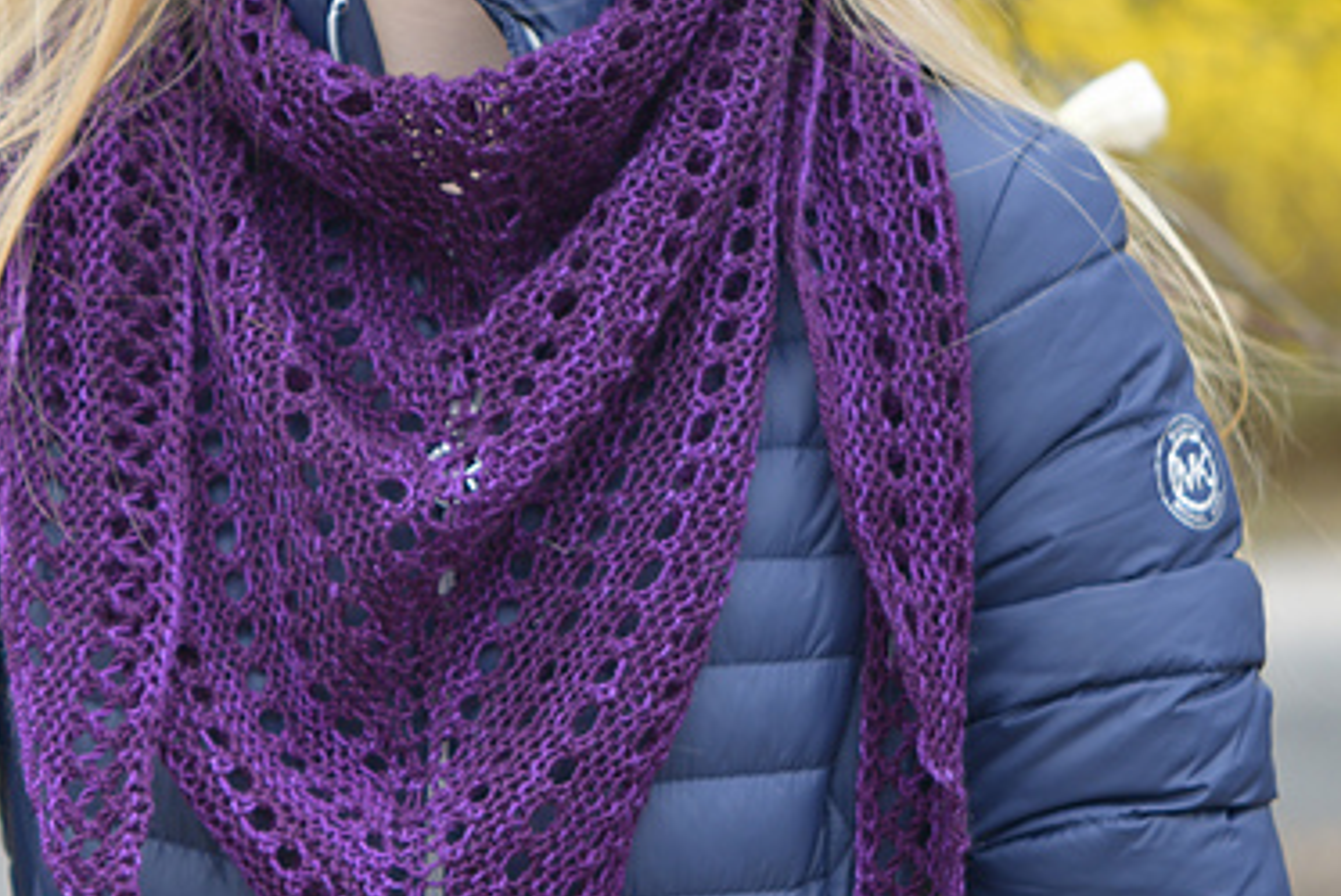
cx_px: 324
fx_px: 8155
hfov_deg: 9.4
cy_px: 588
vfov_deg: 6.3
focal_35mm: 219
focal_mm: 85
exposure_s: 1/125
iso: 250
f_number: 3.5
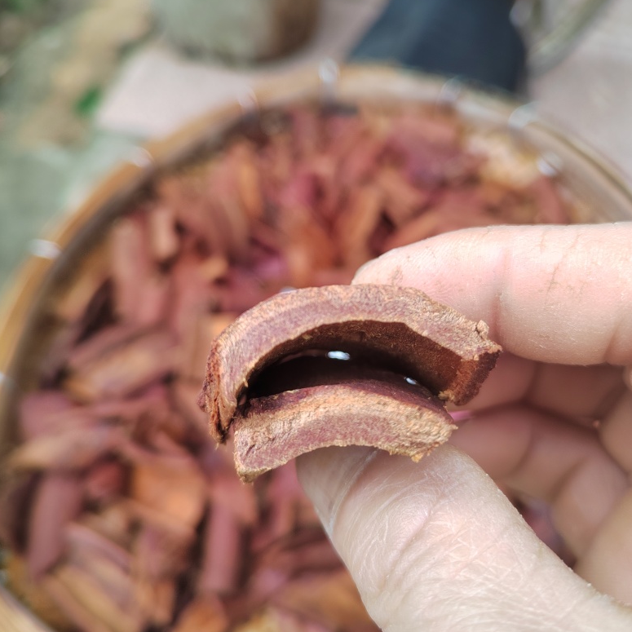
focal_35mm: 28
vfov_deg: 57.3
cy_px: 305
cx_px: 324
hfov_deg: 57.3
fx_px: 578
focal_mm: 5.52
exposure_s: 1/100
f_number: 1.9
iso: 338
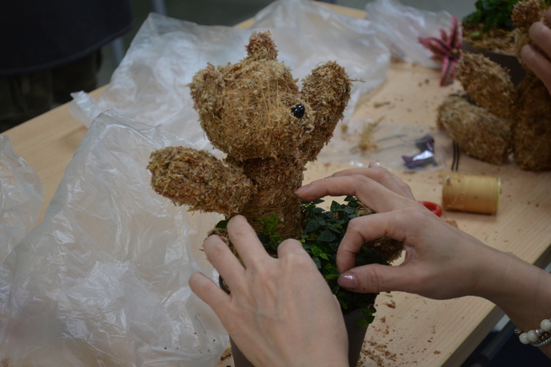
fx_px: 1278
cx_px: 272
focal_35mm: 84
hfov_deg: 24.3
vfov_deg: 16.4
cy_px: 184
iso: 800
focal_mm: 55
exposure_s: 1/125
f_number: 6.3
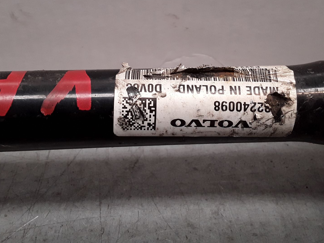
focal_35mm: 40
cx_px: 157
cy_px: 87
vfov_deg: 35.7
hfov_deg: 46.8
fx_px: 374
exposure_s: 1/100
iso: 64
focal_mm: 2.91
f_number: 1.9
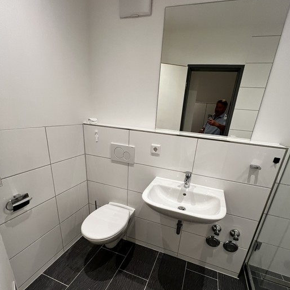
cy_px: 172
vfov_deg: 86.5
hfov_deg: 87.4
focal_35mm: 16
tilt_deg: -21.2
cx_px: 150
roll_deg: -2.8
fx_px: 152
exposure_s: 1/100
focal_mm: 1.57
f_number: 1.8
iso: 160
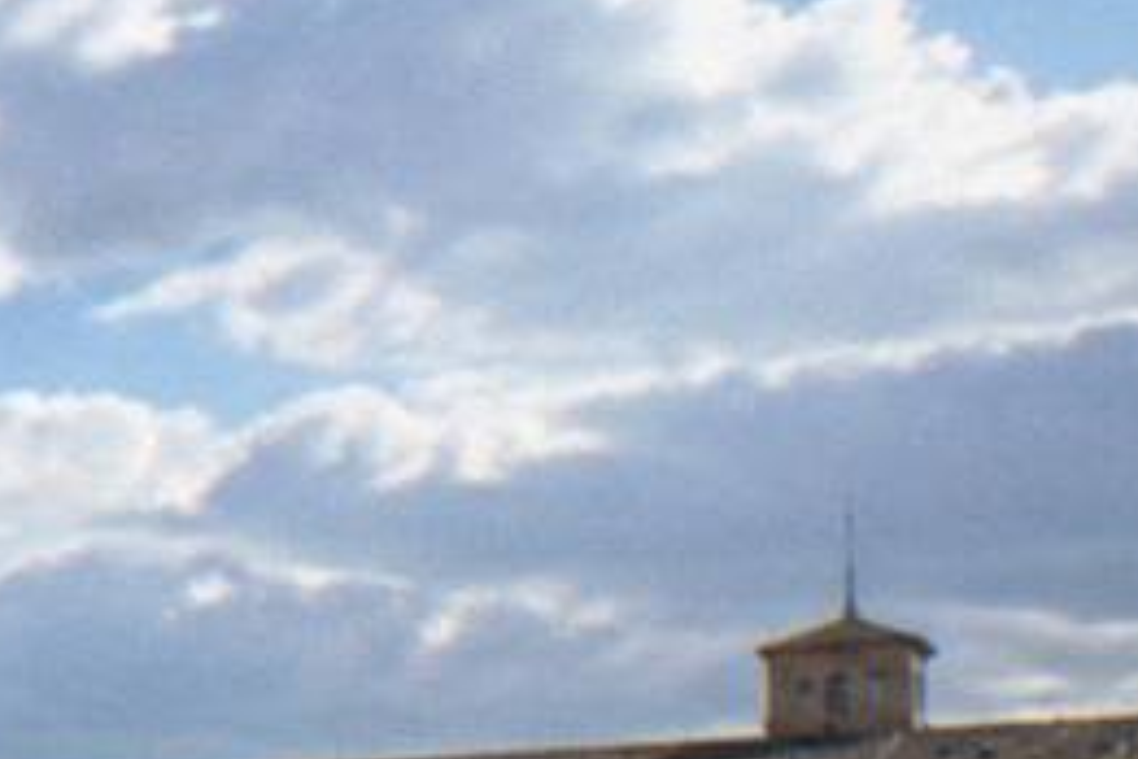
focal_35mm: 134
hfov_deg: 14.4
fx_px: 4236
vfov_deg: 10.1
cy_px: 851
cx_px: -519
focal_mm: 35
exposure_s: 1/200
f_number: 10
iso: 500
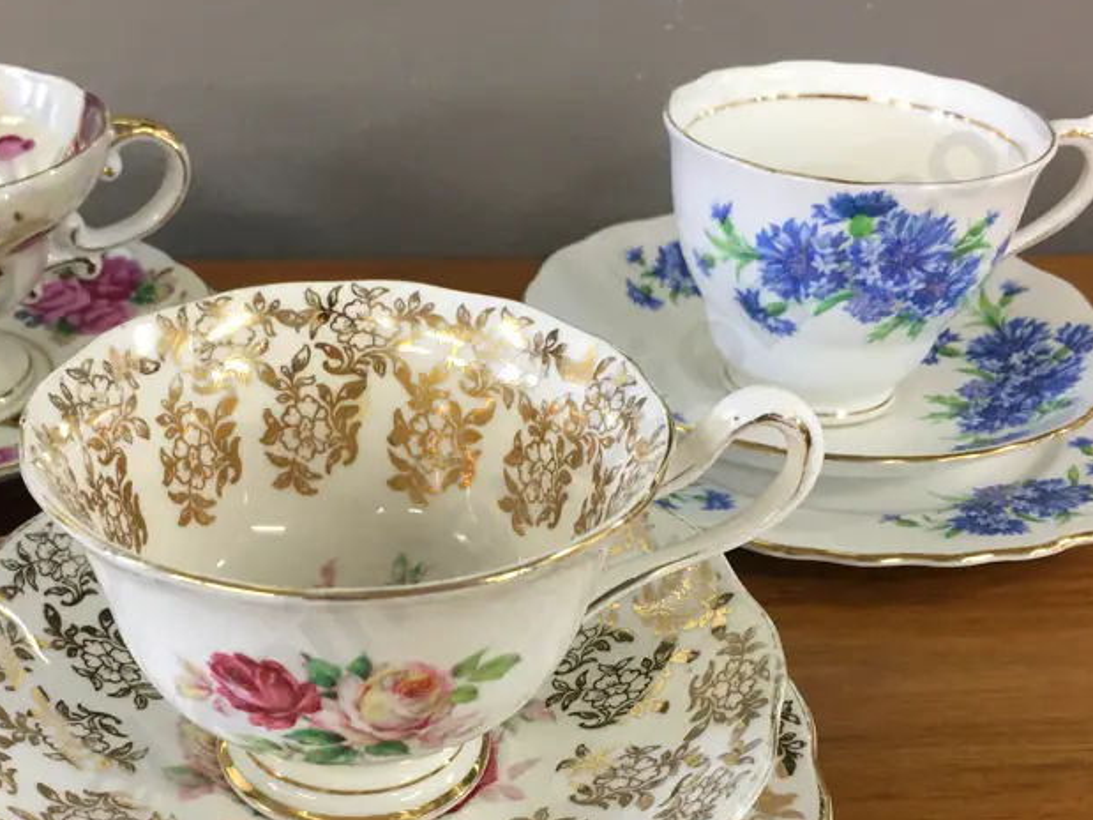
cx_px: 401
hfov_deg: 39.4
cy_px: 585
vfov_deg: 29.9
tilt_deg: -33.3
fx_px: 1515
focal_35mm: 48
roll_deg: +0.1
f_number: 2.2
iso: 50
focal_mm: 4.15
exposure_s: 1/17
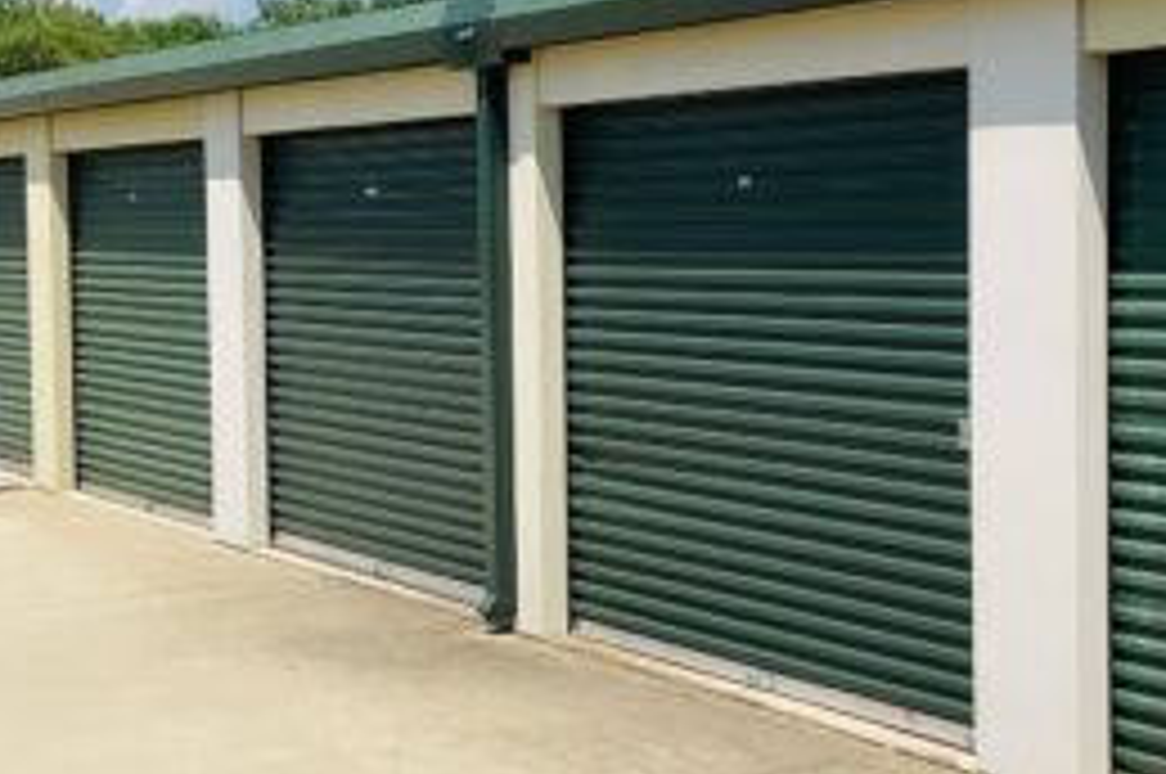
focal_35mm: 70
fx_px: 2264
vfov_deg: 19.4
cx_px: 657
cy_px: 351
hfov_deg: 28.8
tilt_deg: -4.6
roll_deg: +0.1
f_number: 1.8
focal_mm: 3
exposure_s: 1/3125
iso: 20
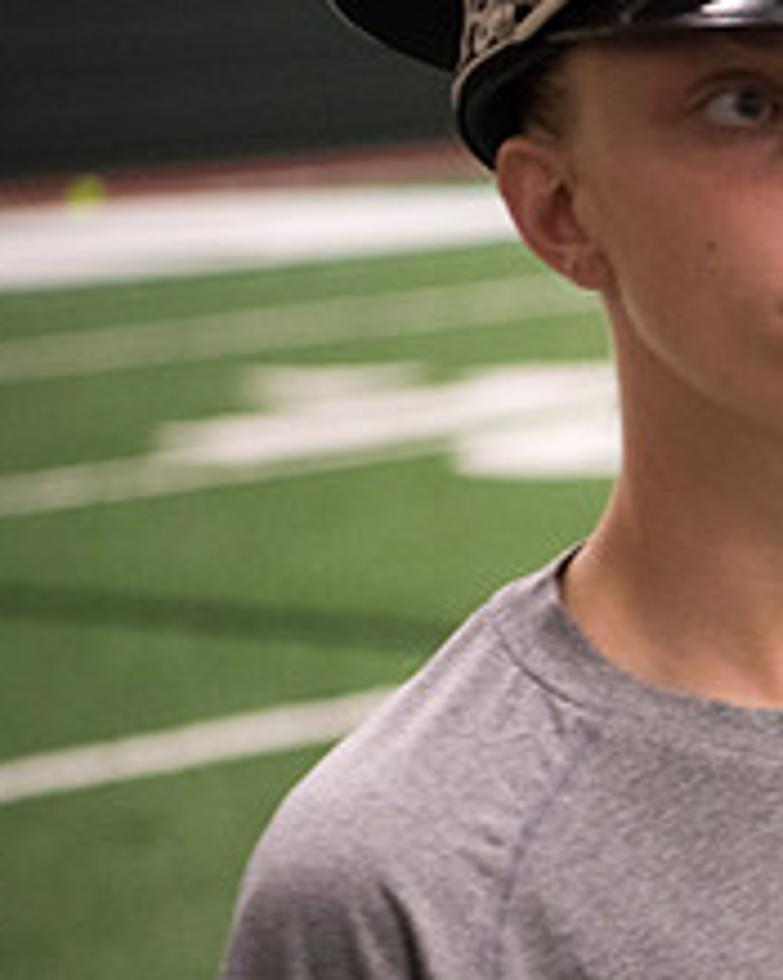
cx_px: 1266
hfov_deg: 8.6
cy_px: 606
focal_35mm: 174
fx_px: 5044
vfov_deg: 11.1
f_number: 3.2
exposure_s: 1/200
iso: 3200
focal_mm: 70
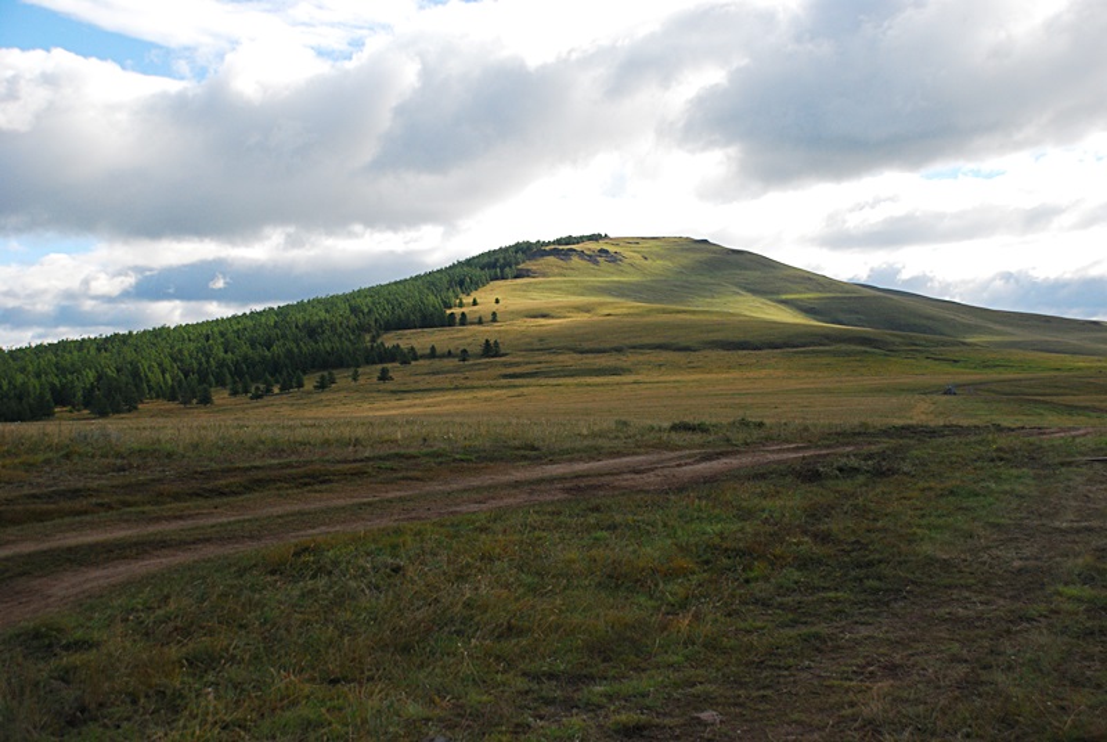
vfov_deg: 28.2
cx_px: 554
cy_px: 371
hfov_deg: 41.1
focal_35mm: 48
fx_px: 1478
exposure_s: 1/1000
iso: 400
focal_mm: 32
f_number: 5.6
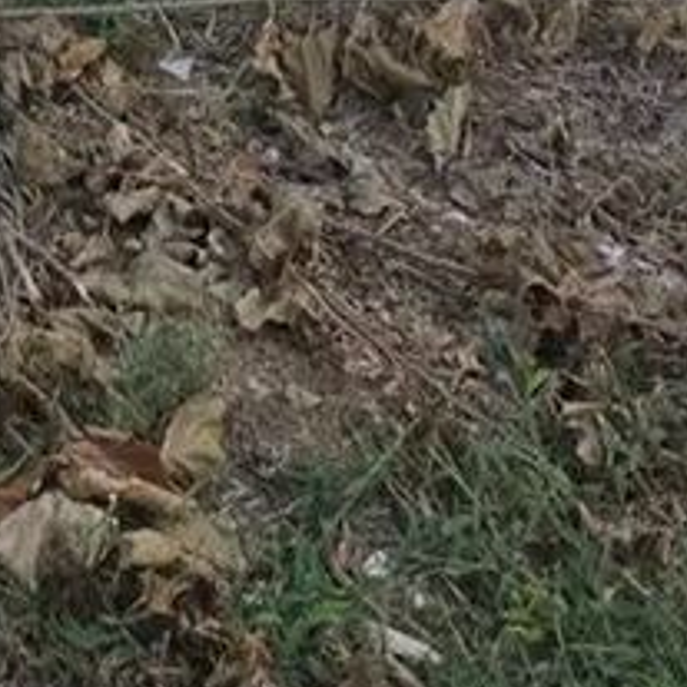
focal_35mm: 134
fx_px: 3009
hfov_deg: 12.6
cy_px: -1538
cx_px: -186
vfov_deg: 9.4
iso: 80
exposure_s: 1/4333
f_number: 1.7
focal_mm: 6.25
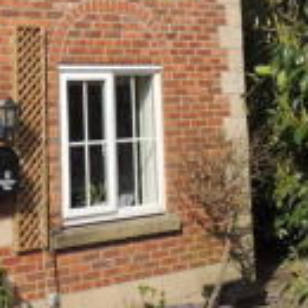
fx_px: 956
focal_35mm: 95
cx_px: 210
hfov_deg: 18.2
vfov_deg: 17.4
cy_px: -65
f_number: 3
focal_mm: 4.3
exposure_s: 1/1250
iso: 100
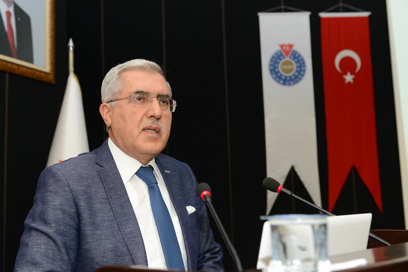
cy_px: 136
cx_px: 204
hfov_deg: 41.1
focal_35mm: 48
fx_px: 544
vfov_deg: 28.1
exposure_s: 1/125
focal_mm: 48
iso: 1250
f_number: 4.5
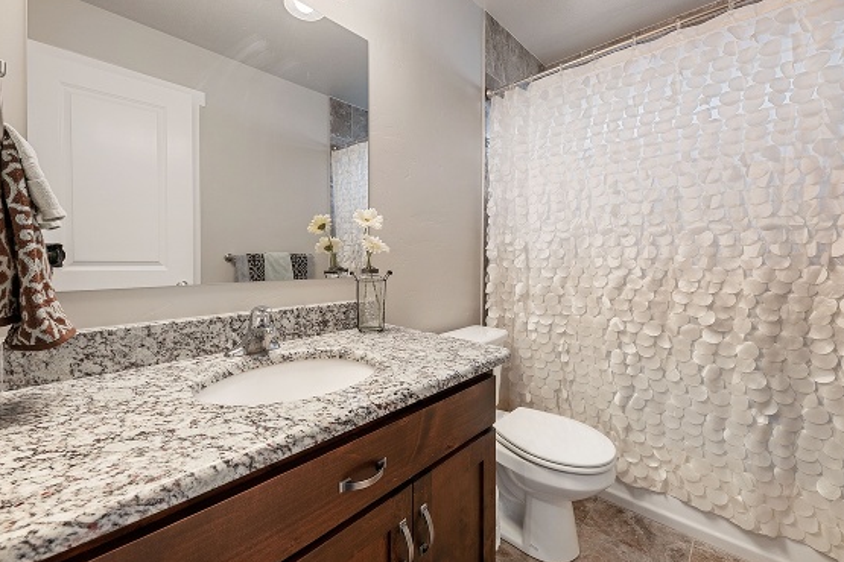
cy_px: 260
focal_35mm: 15
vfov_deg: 77.2
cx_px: 405
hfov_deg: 100.3
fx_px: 352
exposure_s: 1.3
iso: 64
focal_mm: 13
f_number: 8
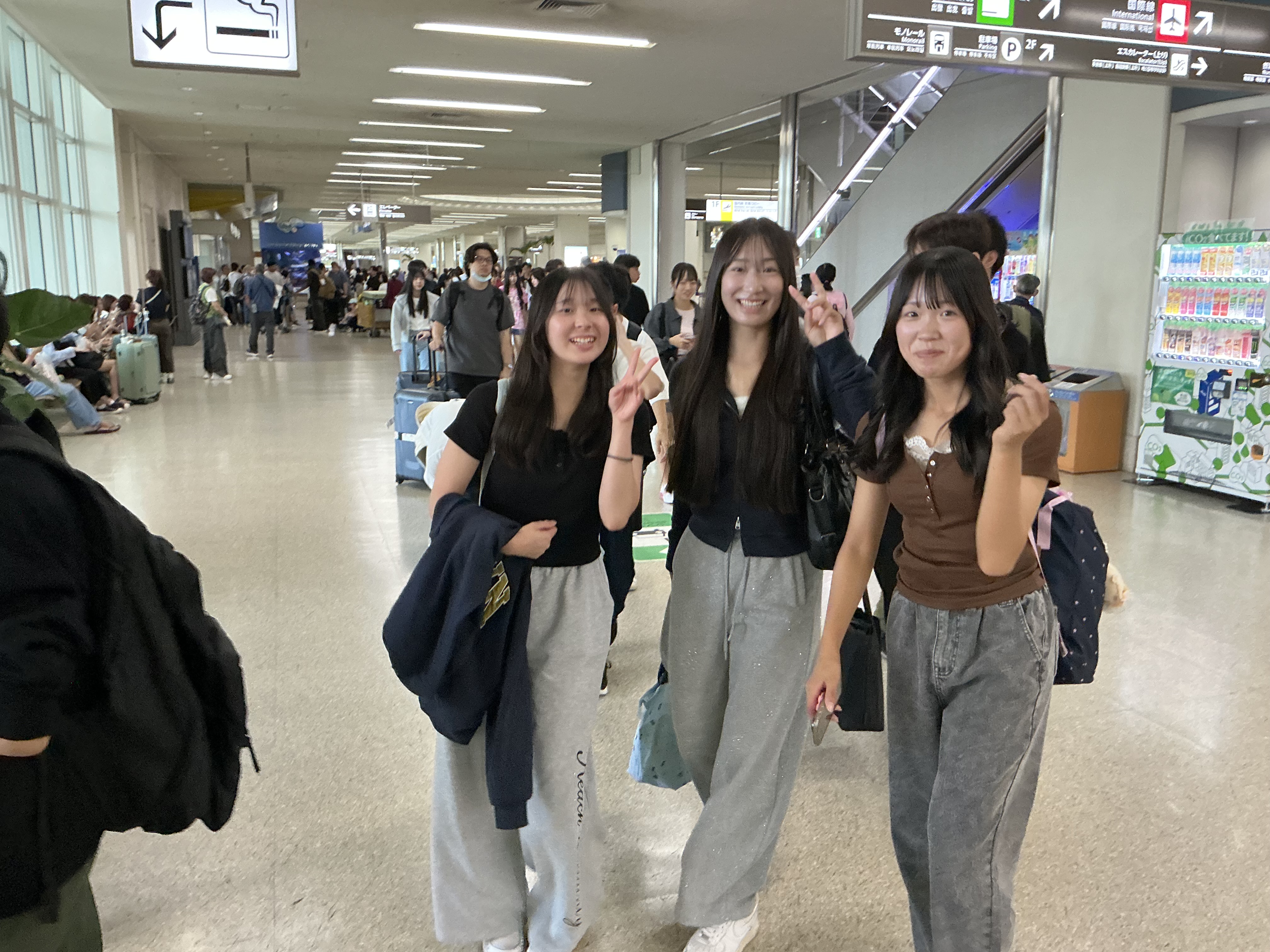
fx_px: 1027
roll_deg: -3.2
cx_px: 635
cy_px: 476
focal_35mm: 28
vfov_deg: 49.7
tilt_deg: -7.6
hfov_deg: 63.4
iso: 160
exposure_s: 1/60
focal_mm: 3
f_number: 1.8
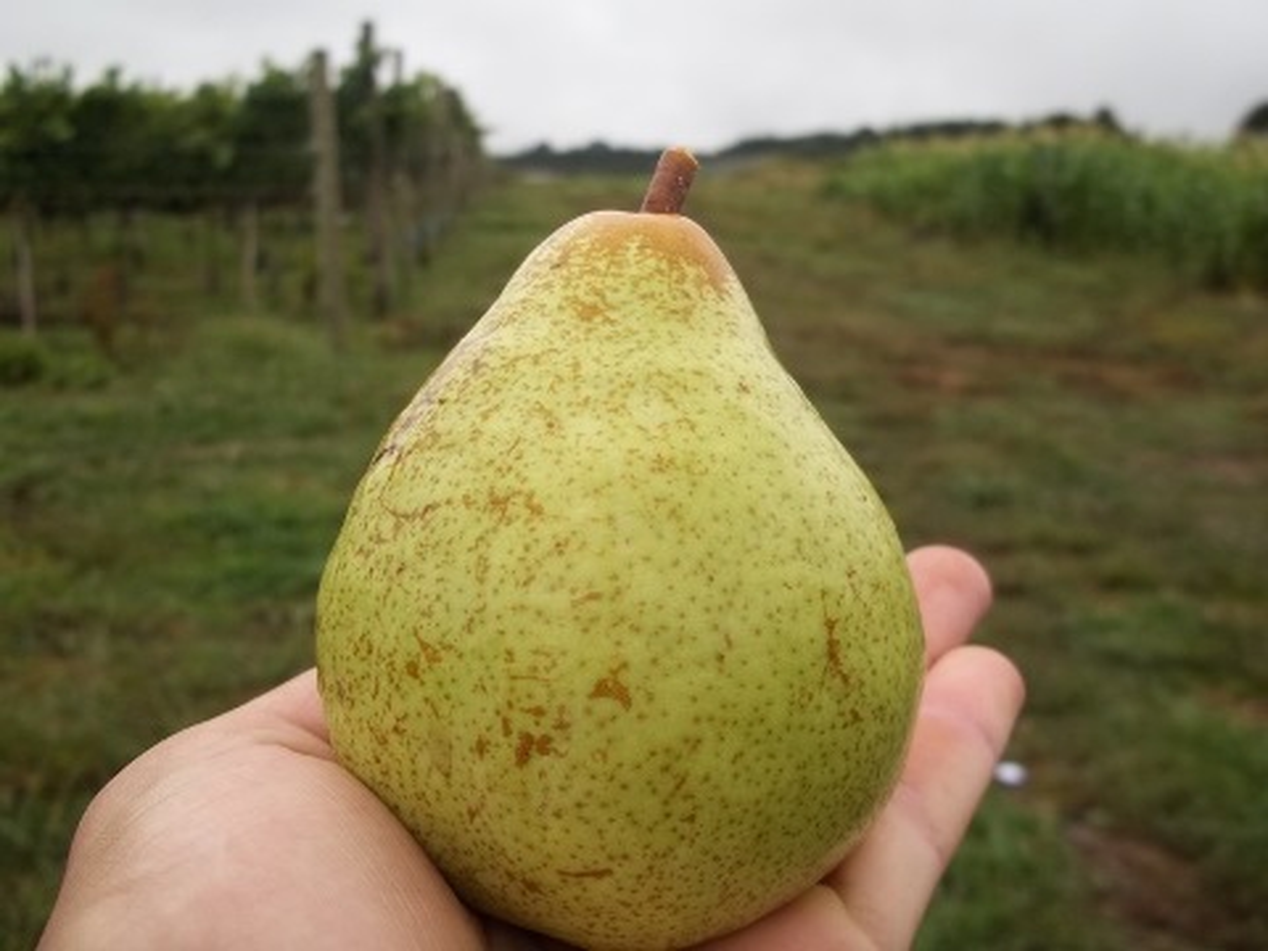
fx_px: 1319
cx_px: 634
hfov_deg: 51.4
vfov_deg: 39.7
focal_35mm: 36
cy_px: 476
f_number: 3.1
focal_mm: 6.5
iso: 64
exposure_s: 1/250
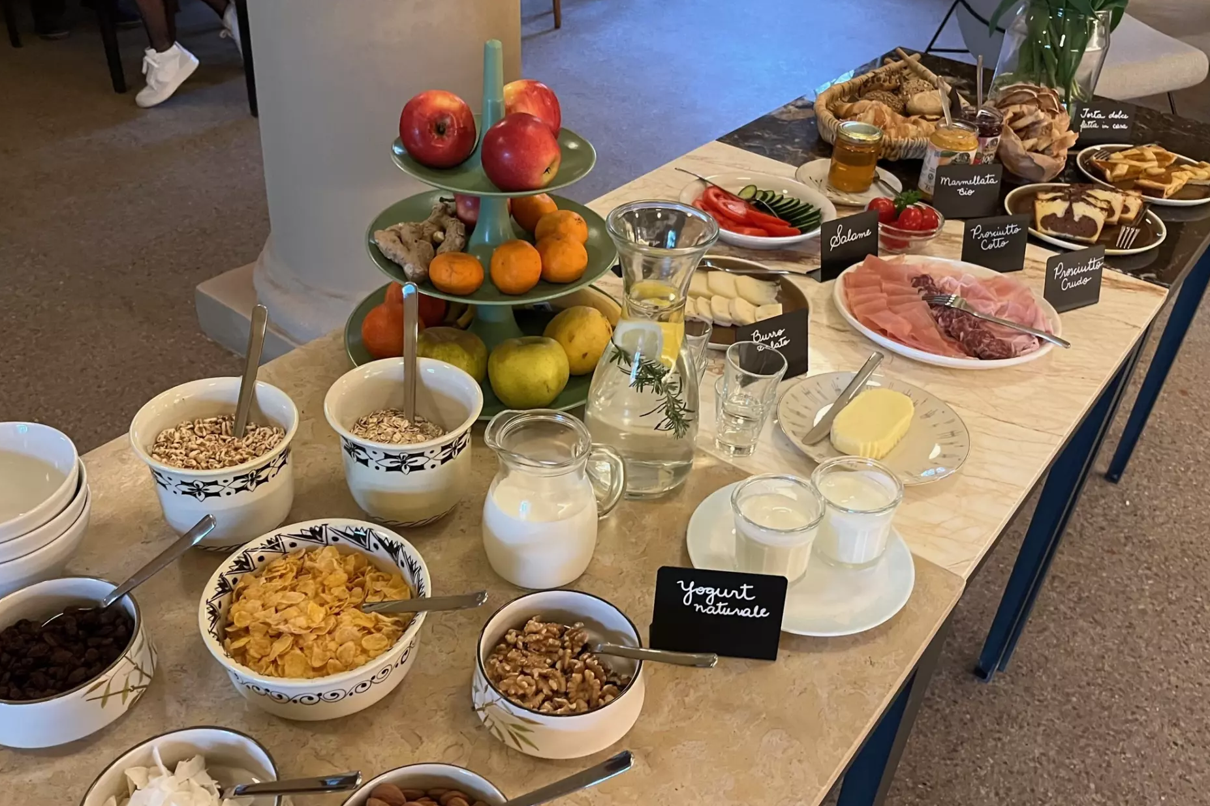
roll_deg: -9.6
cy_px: 425
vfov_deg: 46.4
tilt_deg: -36.2
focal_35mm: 28
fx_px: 941
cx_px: 605
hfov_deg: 65.5
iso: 640
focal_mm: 5.1
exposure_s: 1/40
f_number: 1.6
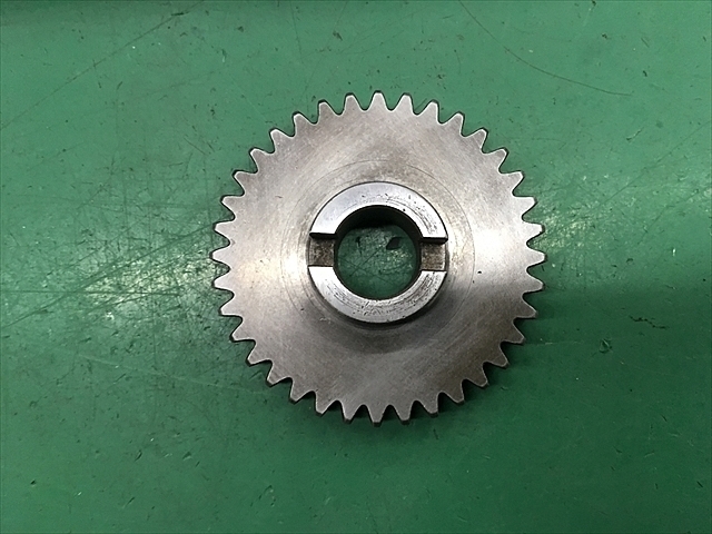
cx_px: 356
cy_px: 267
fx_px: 596
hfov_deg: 61.7
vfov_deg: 48.2
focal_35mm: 29
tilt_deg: -87.6
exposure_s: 1/30
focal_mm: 4.15
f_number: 2.2
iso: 100
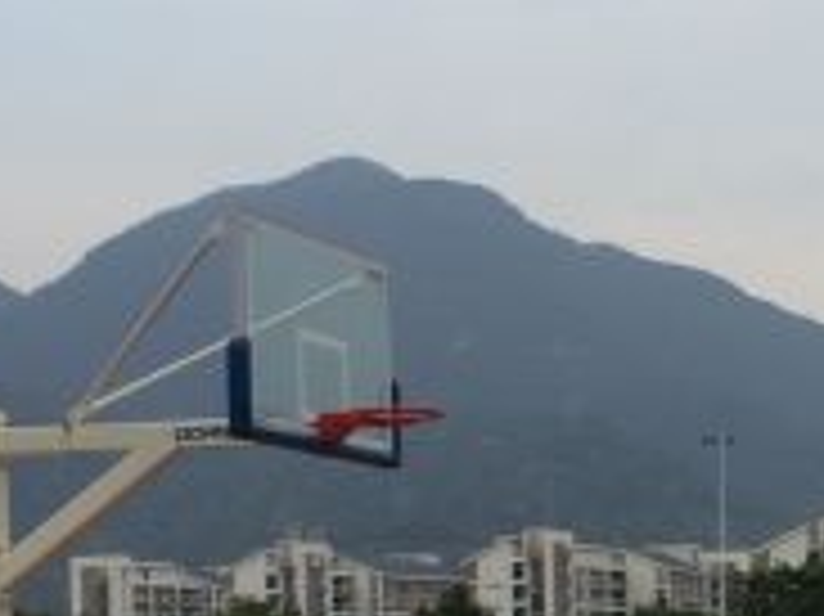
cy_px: 731
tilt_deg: -1.0
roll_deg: +1.2
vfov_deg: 13.0
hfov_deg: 17.2
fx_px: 2641
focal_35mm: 111
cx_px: 905
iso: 40
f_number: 2.2
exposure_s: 1/33
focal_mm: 4.15
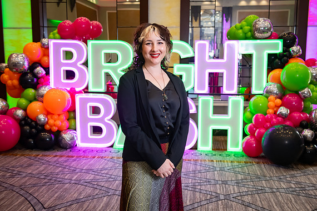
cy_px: 105
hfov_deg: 46.4
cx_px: 160
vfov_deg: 31.9
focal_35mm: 42
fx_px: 370
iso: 2000
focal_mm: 38
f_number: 4.5
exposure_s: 1/50
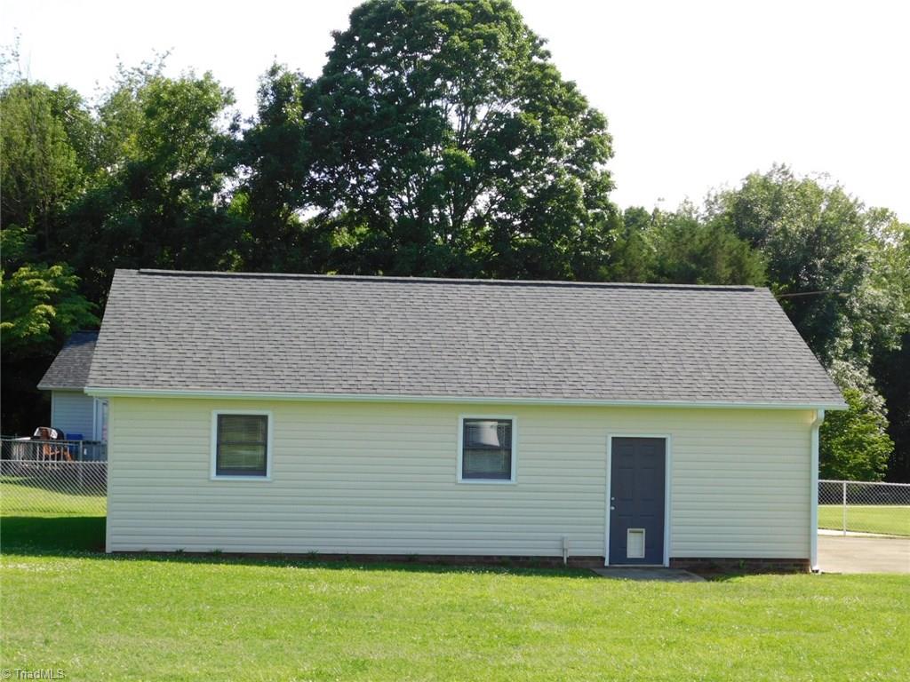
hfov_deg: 32.7
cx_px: 455
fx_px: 1551
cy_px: 341
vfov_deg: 24.8
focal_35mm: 59
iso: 125
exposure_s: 1/400
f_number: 4
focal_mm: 10.4
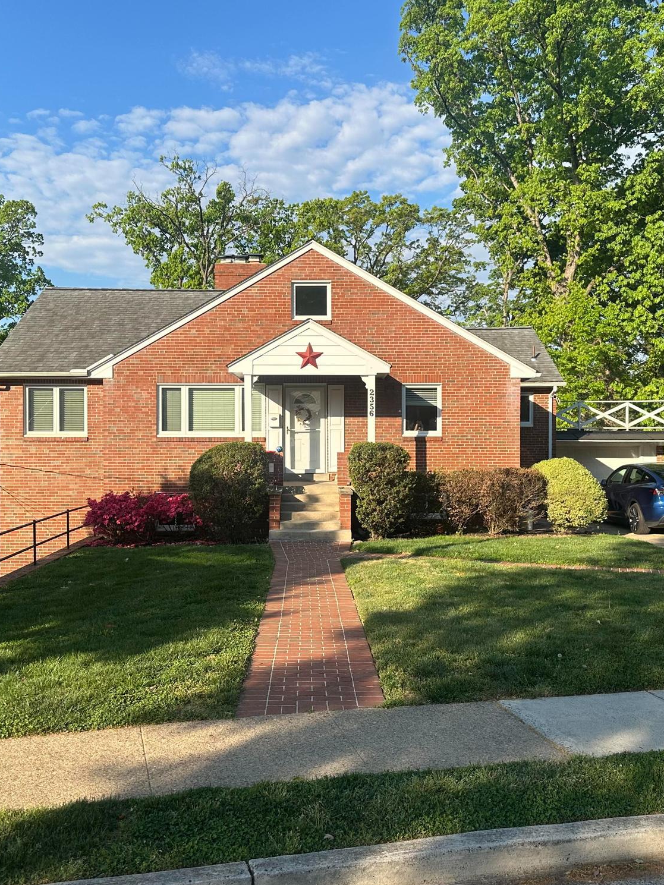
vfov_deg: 55.3
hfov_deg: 42.9
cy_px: 437
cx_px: 316
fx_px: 844
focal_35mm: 33
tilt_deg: +0.0
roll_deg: -0.1
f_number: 1.78
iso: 80
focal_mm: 6.86
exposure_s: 1/2591
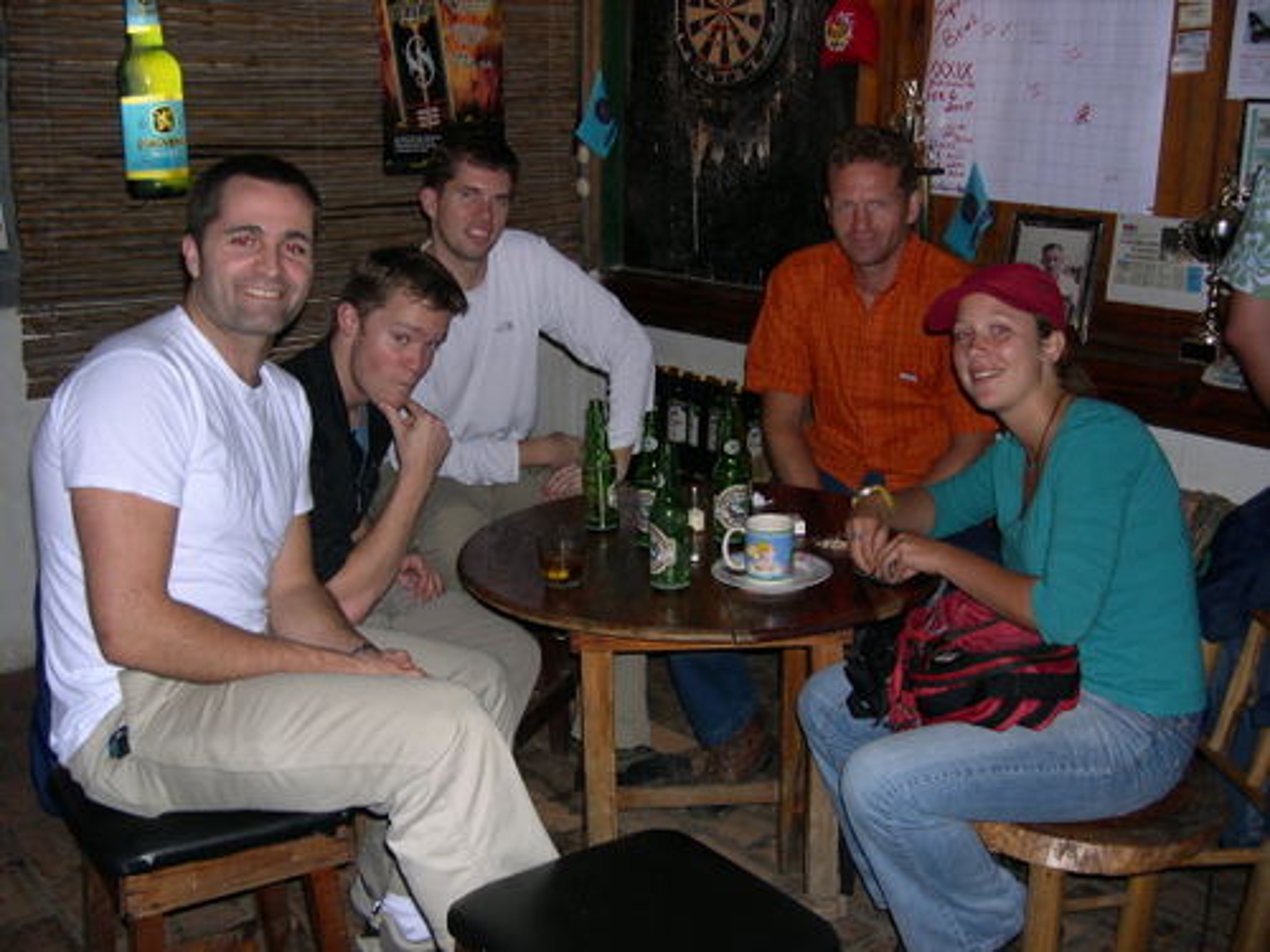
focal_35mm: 38
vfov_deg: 37.7
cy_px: 476
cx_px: 635
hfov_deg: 49.0
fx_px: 1394
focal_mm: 8
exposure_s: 1/60
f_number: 2.8
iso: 101
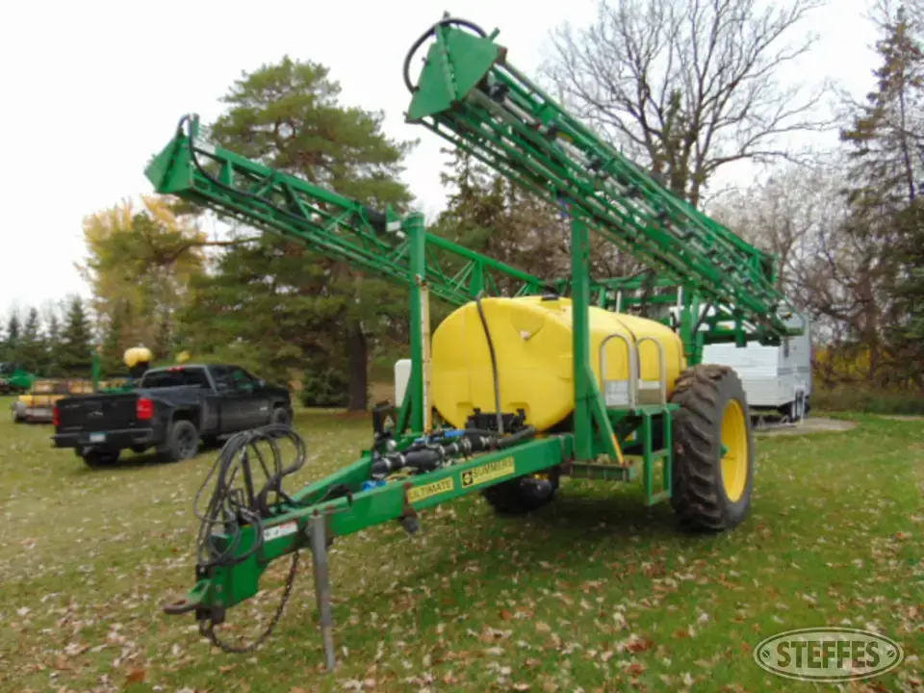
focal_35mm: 25
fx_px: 667
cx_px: 462
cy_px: 346
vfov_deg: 54.9
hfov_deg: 69.4
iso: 80
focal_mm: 4.5
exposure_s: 1/50
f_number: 3
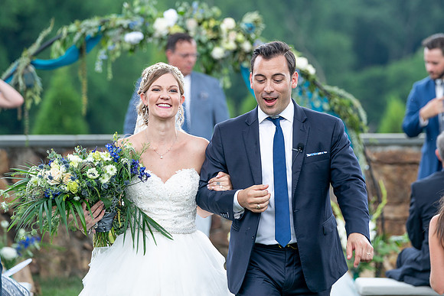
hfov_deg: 11.7
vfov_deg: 7.8
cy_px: 141
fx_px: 2169
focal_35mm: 176
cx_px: 255
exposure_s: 1/250
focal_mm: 151
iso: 100
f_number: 3.5
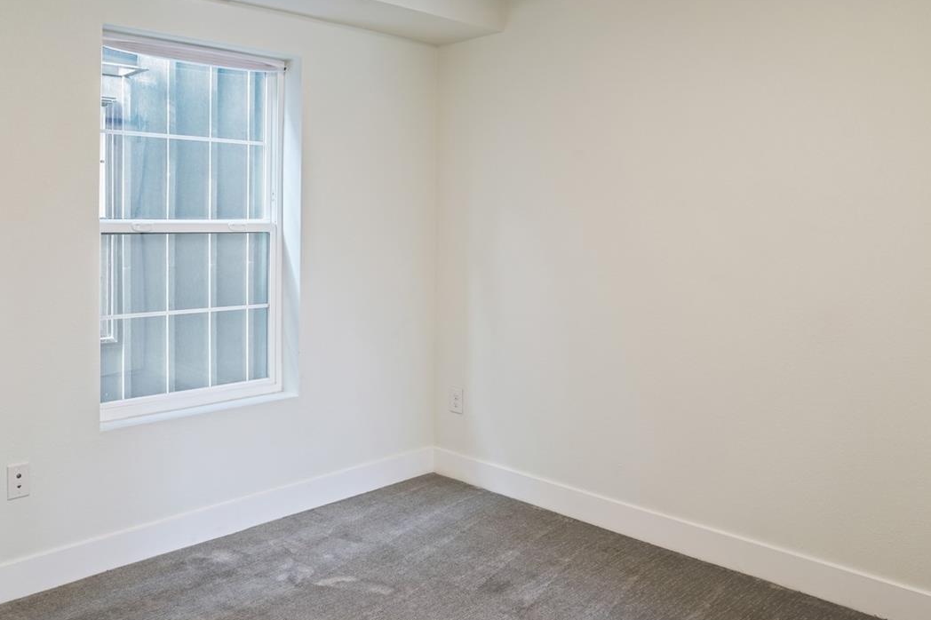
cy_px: 211
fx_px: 750
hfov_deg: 63.6
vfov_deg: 44.3
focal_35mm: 29
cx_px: 426
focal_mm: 19
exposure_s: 2.5
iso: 100
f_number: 9
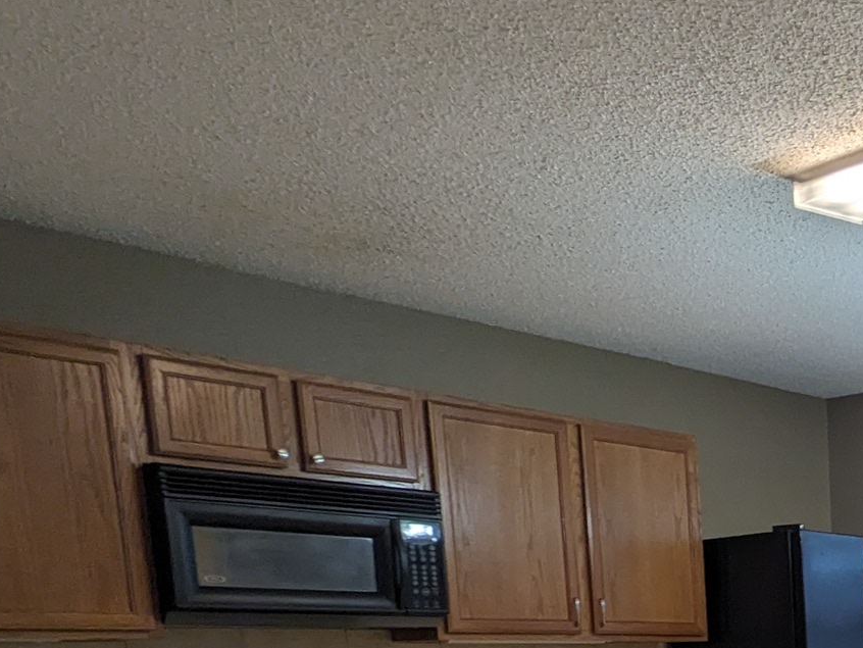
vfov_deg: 25.1
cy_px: 871
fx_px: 1222
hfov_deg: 31.4
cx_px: 1080
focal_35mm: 49
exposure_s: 1/24
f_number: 2.2
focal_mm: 2.22
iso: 63
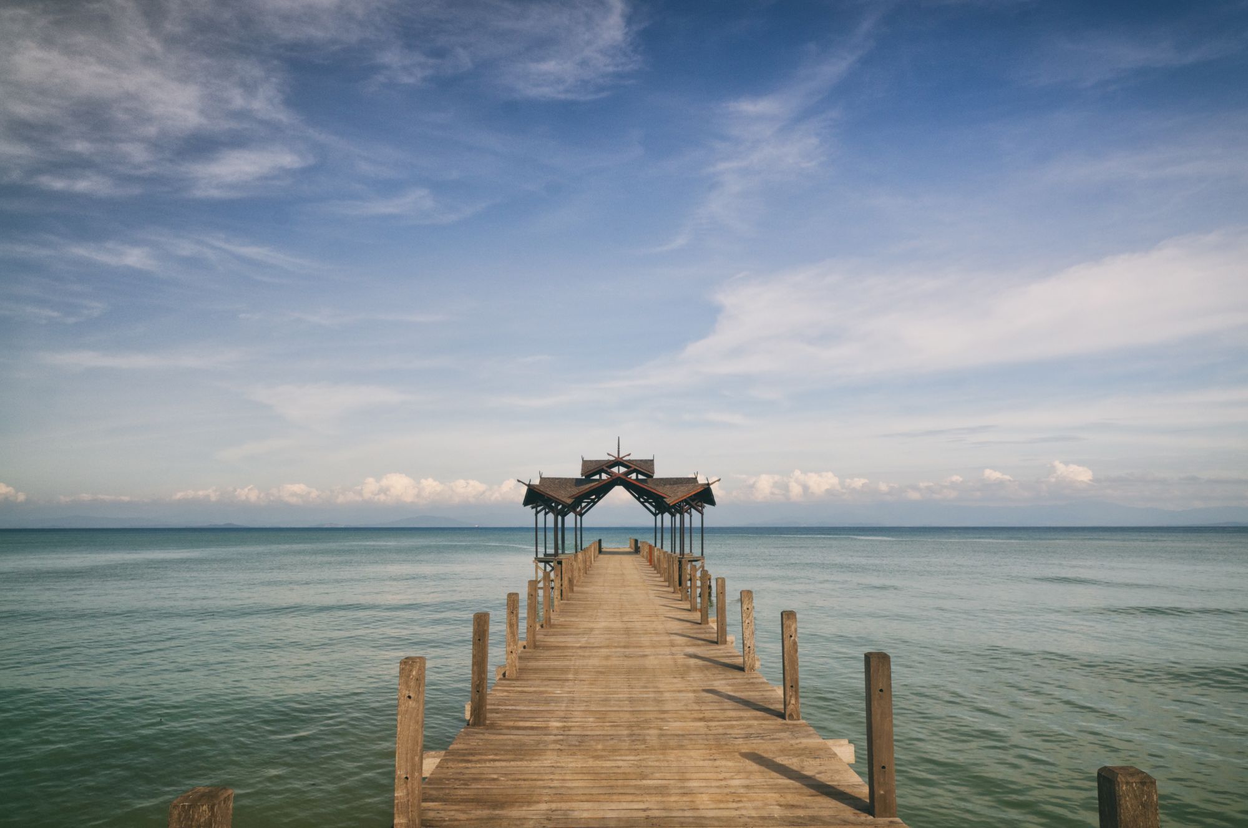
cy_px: 414
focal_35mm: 26
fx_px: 883
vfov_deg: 50.3
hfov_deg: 70.5
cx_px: 624
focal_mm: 17
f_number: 8
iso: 200
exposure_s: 1/200
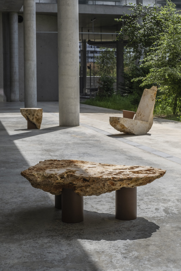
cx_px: 90
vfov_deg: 34.5
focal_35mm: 58
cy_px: 136
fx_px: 437
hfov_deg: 23.4
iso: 500
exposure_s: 1/500
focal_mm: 38.8
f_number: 13
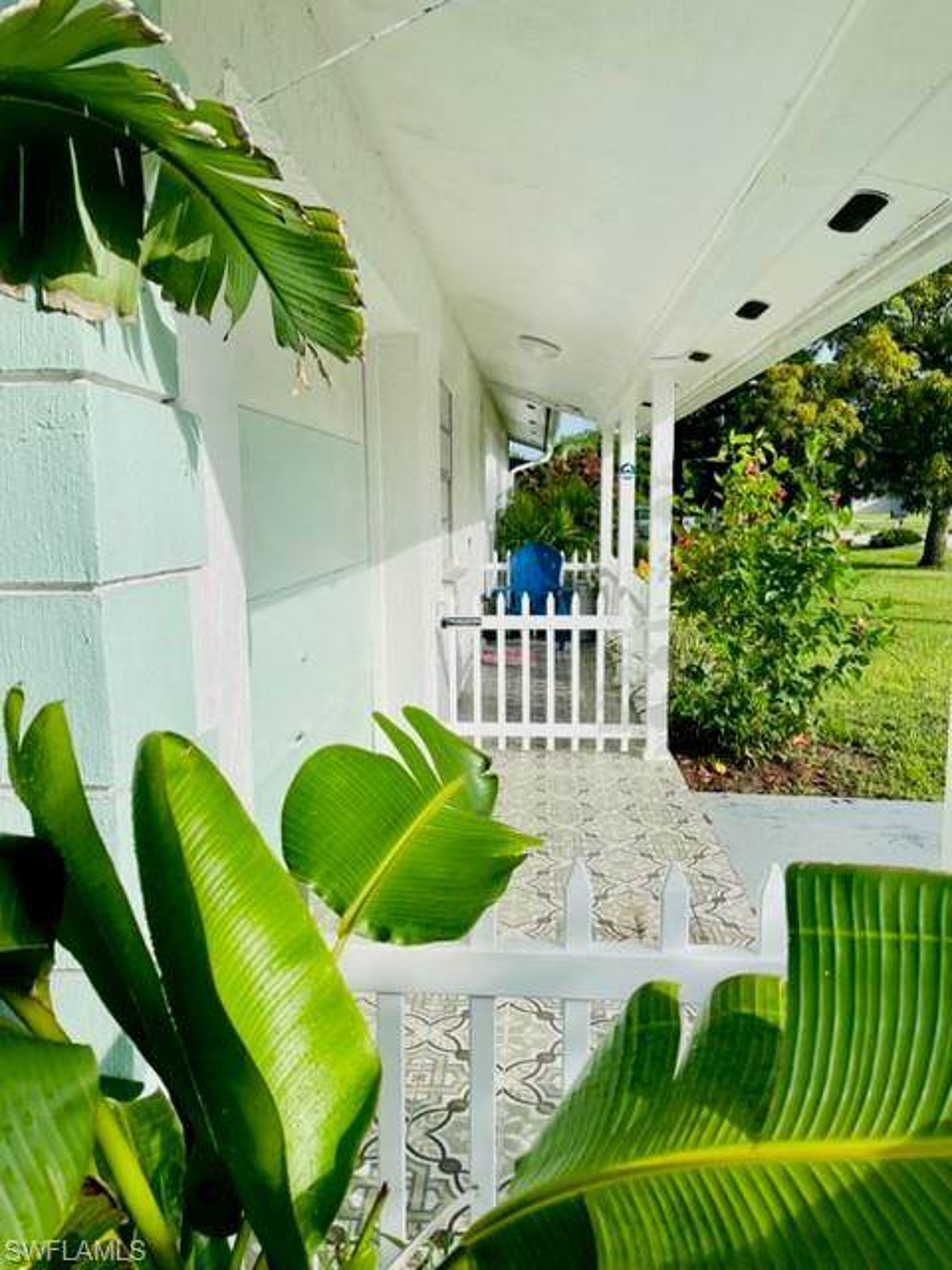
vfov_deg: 67.3
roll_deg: +0.4
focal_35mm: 26
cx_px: 476
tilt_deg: -9.4
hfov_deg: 53.1
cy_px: 635
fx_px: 953
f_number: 1.6
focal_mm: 5.1
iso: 32
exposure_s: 1/3663
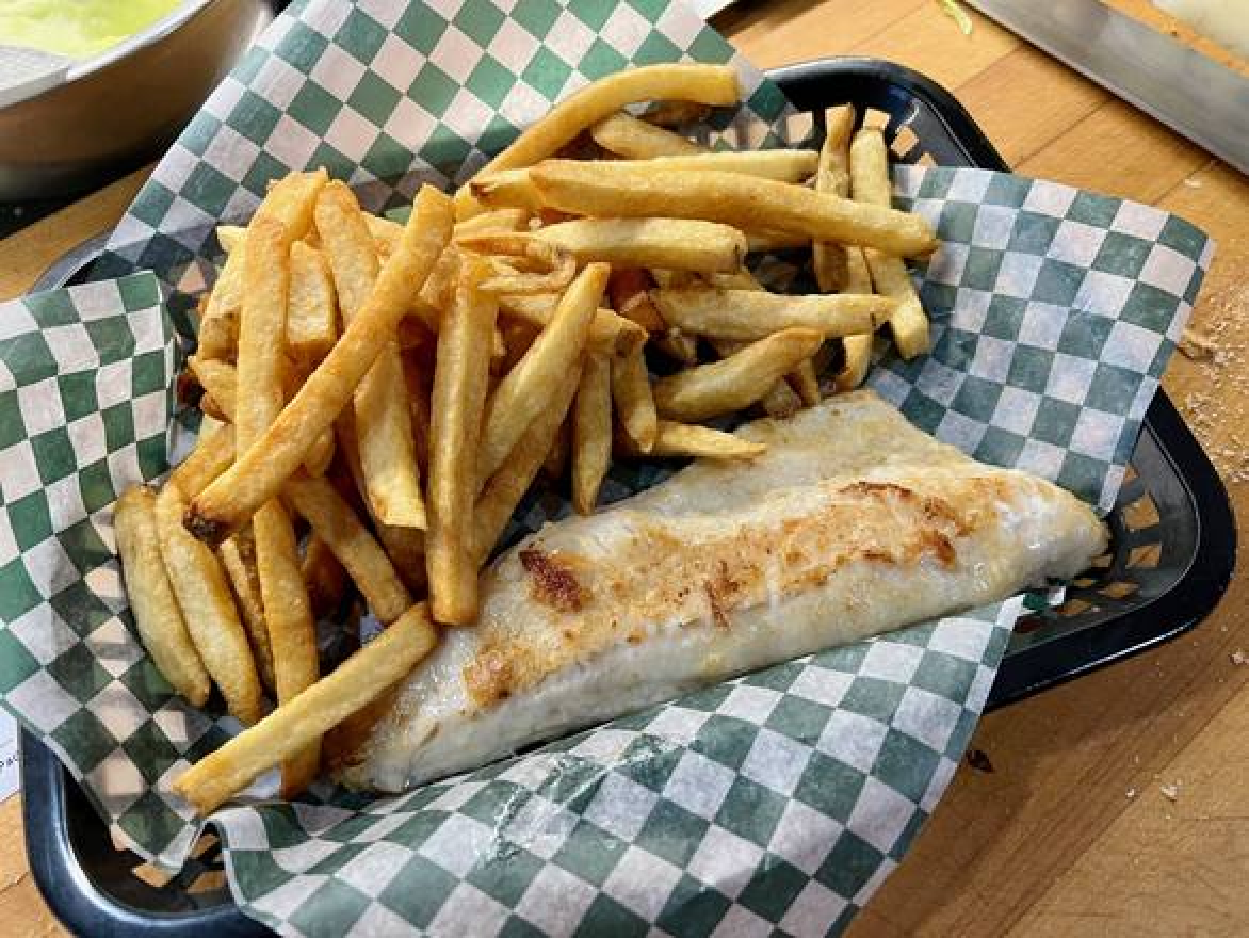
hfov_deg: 67.3
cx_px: 624
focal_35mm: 26
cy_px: 469
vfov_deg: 53.1
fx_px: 939
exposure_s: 1/60
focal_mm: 5.7
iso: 100
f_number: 1.5
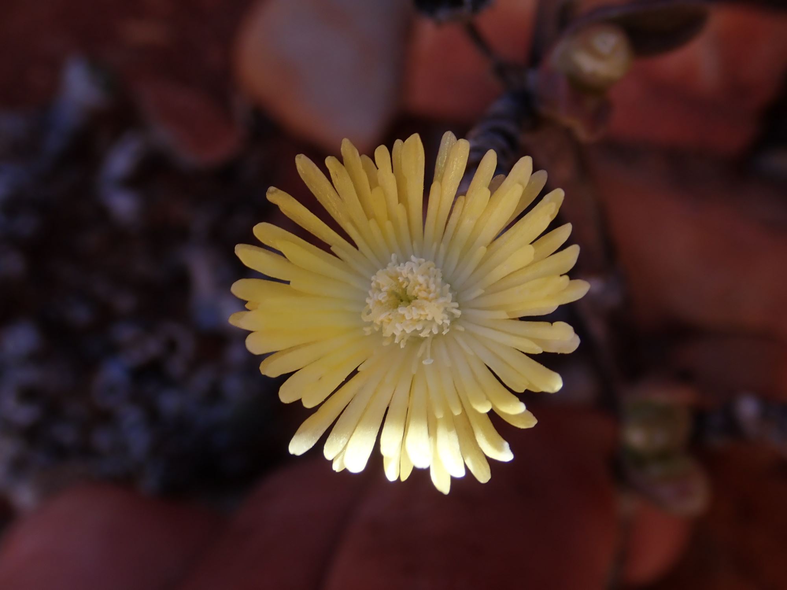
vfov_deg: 31.5
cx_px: 394
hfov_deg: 41.2
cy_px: 295
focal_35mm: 46
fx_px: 1046
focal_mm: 8.41
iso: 125
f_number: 4.5
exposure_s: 1/200
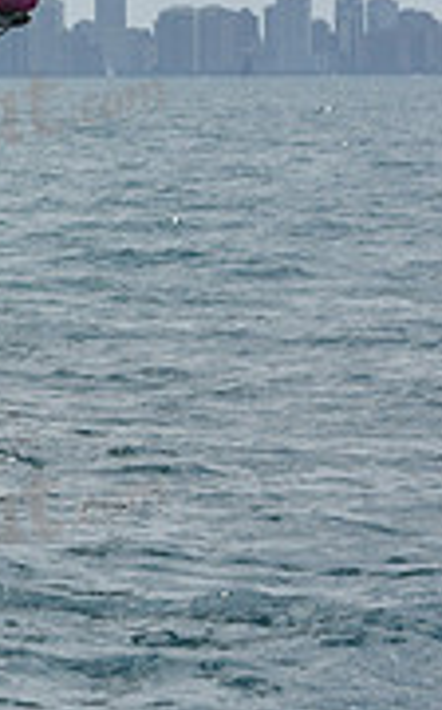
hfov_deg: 4.3
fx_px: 5723
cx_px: -592
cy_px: -2
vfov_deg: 7.1
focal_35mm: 296
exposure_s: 1/1250
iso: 250
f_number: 9
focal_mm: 90
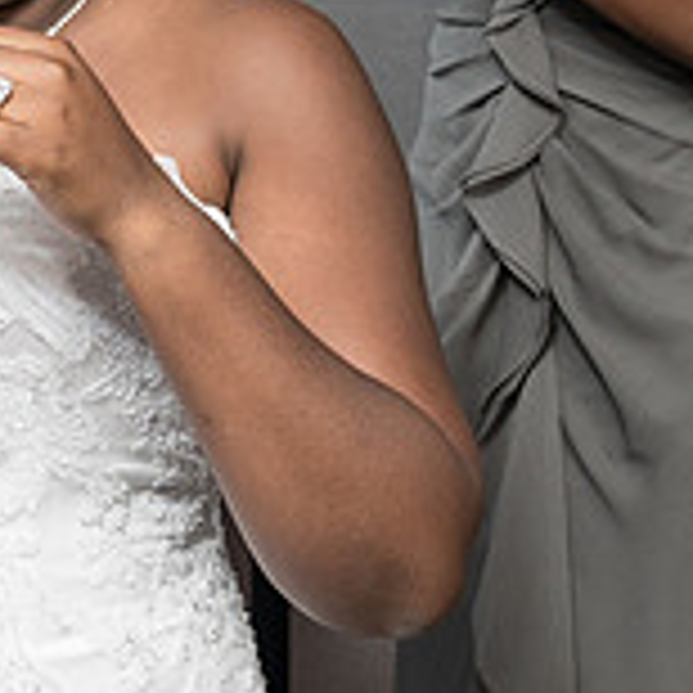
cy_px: -3
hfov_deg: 17.7
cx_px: -127
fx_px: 2129
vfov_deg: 18.0
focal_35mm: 94
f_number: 4
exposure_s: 1/200
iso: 640
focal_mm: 27
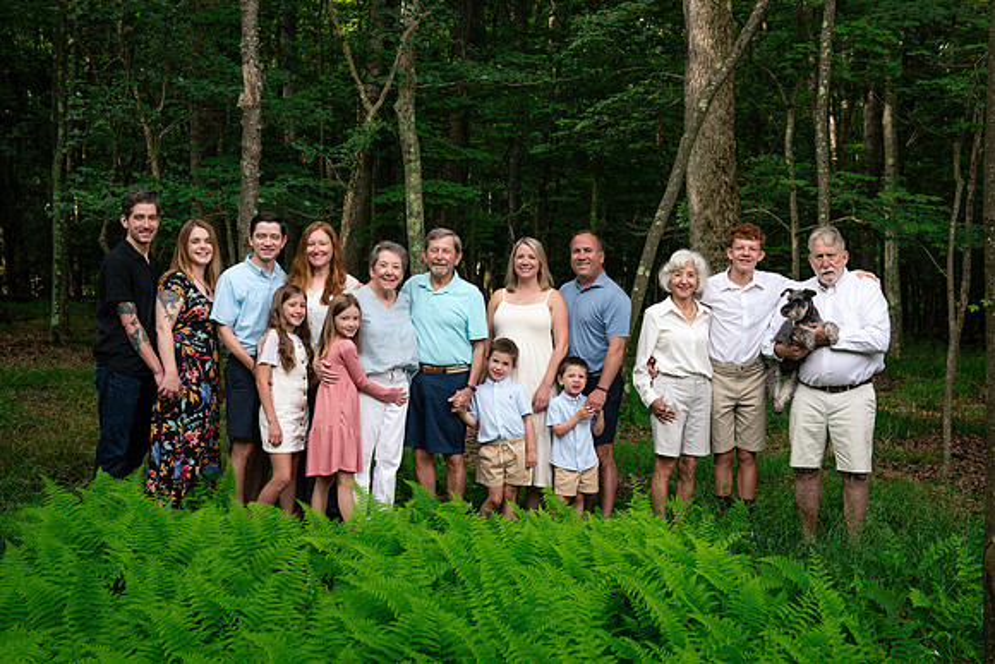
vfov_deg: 28.1
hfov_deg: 41.1
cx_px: 498
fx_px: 1327
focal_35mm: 48
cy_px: 332
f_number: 7.1
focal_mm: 48
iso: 800
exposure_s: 1/320
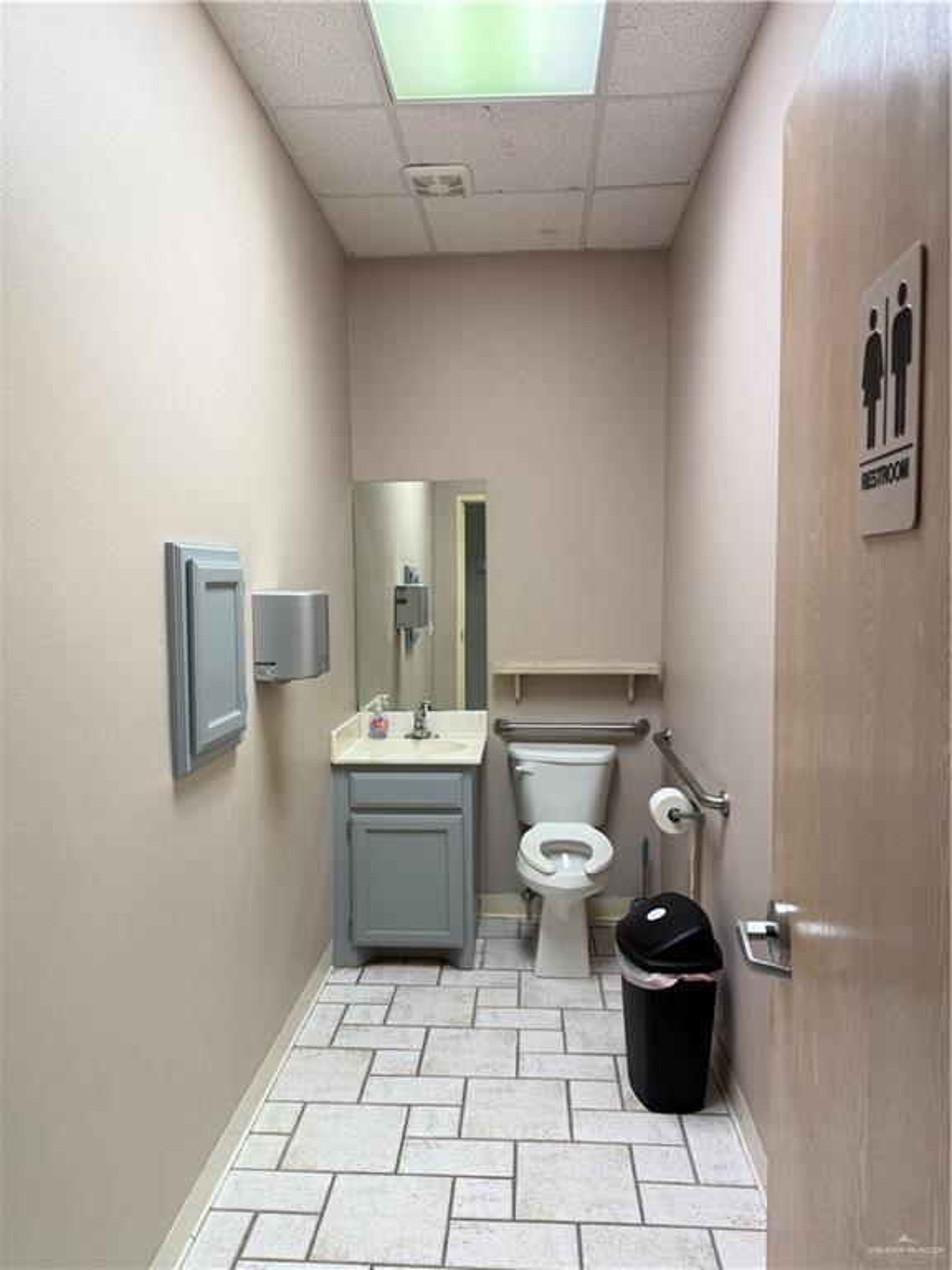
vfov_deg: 71.6
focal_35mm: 24
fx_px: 880
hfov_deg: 56.8
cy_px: 635
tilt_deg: -3.3
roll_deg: -0.2
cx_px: 476
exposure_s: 1/120
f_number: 1.78
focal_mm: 6.76
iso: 125
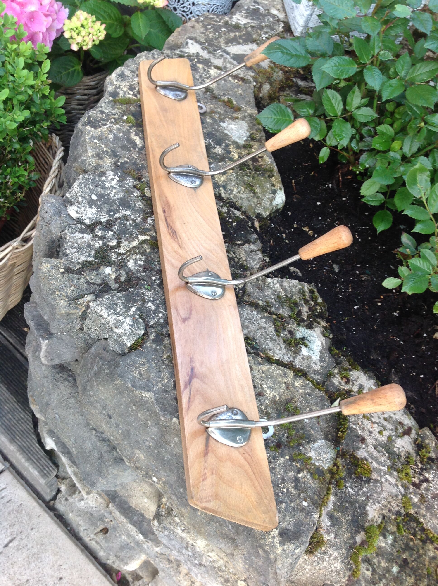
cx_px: 219
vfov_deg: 52.7
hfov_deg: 40.6
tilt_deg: -51.9
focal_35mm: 35
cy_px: 293
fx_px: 592
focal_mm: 4.28
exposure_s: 1/25
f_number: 2.4
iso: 50
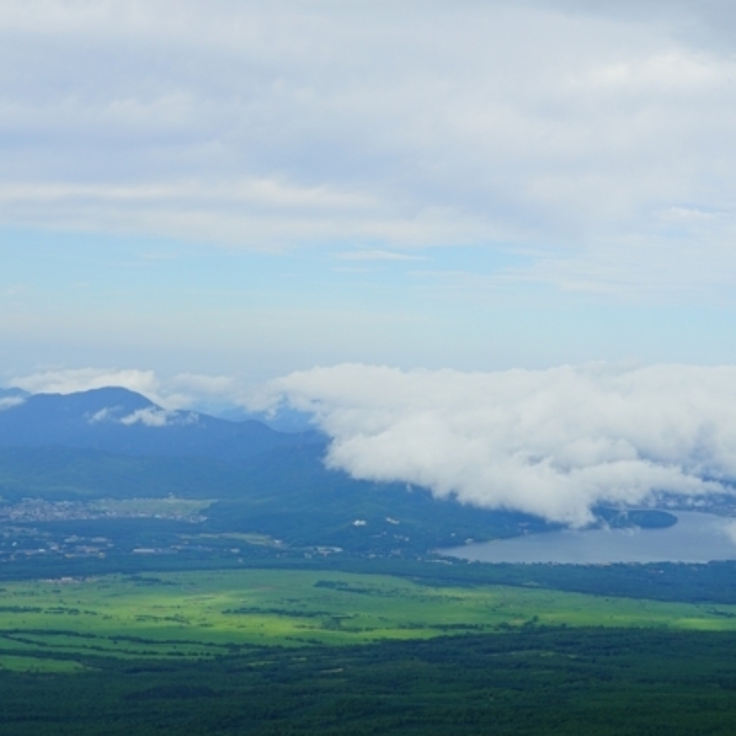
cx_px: 311
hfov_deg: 25.0
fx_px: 1660
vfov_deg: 25.0
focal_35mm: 69
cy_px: 386
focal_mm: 42
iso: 100
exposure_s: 1/125
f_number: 11
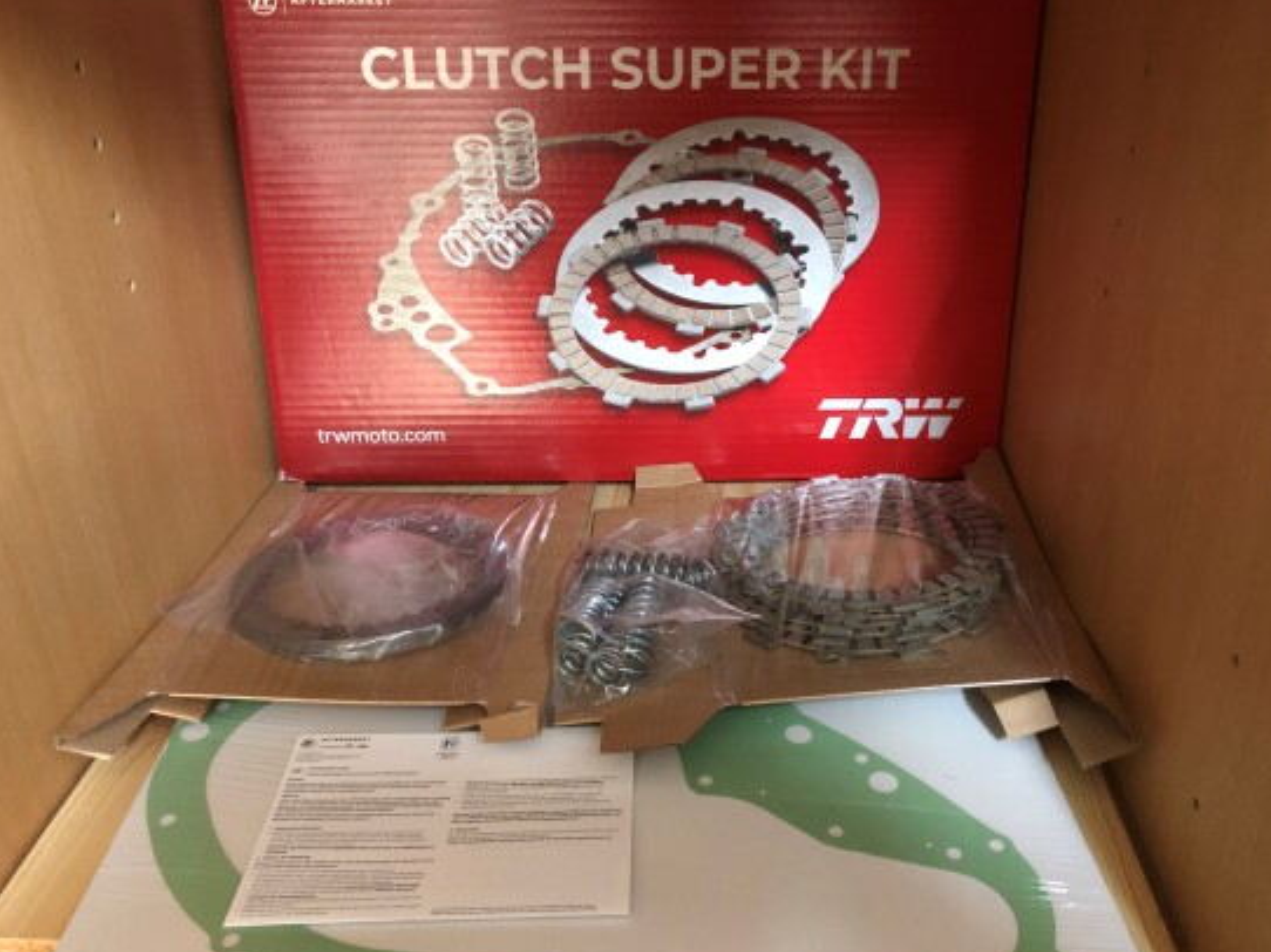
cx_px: 685
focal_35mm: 31
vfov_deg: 45.4
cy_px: 502
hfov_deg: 58.3
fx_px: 1138
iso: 80
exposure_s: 1/4
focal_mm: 3.99
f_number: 1.8
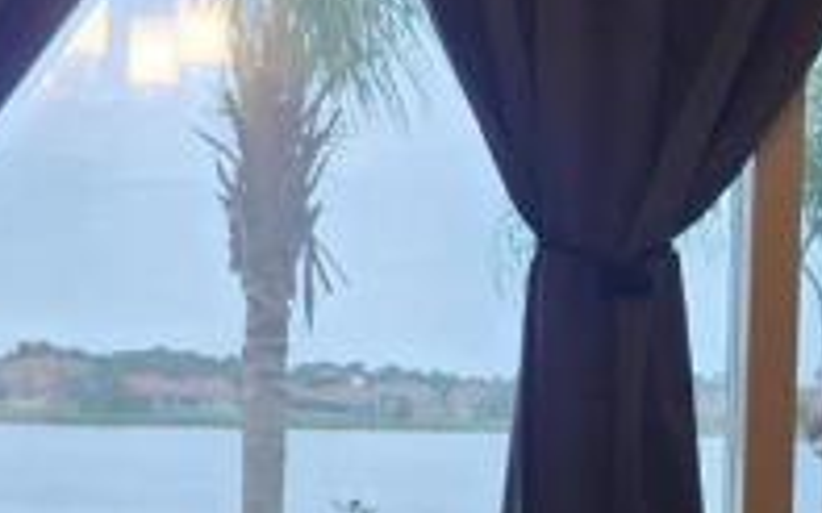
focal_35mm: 119
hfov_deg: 17.4
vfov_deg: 11.0
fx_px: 2665
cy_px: 400
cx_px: 179
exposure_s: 1/120
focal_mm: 5.4
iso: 50
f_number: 1.8
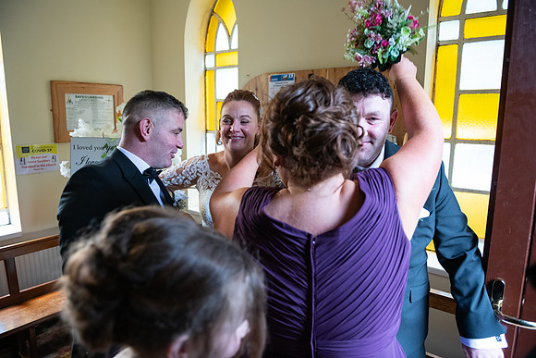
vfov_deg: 53.2
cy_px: 179
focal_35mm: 24
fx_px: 357
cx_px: 268
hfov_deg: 73.7
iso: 1250
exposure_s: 1/160
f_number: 3.5
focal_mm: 24
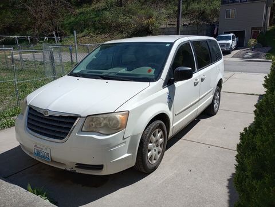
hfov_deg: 63.4
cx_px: 138
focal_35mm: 28
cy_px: 104
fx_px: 223
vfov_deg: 49.8
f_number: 1.8
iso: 113
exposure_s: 1/729
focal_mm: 4.27
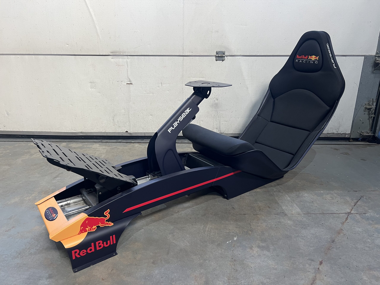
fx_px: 285
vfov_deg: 53.1
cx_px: 190
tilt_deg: -20.1
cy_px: 142
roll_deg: -0.3
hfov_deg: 67.3
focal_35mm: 26
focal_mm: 5.7
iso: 160
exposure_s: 1/50
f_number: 1.5
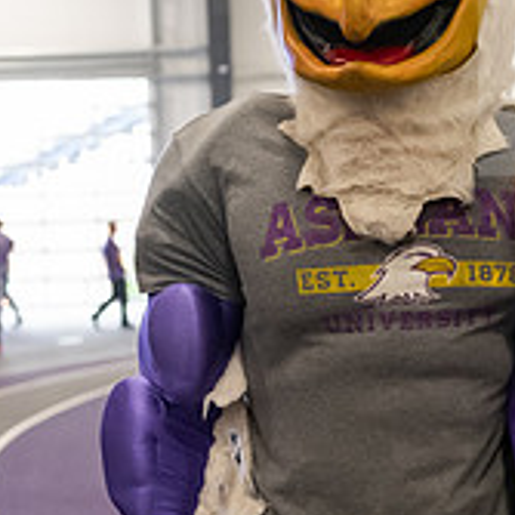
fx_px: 2390
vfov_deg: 12.3
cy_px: 291
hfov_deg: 12.3
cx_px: 385
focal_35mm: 142
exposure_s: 1/200
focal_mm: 48
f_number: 3.5
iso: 2500
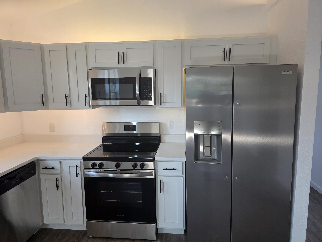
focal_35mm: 23
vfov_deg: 58.9
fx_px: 214
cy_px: 121
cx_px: 161
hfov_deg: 73.9
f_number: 1.7
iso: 125
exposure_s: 1/180
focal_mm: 6.3
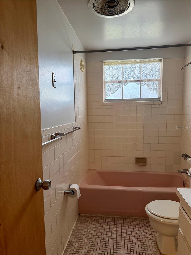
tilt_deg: -5.9
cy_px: 128
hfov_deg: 56.8
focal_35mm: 24
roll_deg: +0.2
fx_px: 177
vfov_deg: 71.6
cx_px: 96
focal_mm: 6.76
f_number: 1.78
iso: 250
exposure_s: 1/120
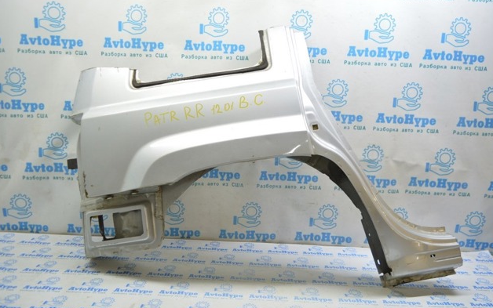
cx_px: 243
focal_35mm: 28
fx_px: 376
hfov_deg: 66.4
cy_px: 152
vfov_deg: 44.6
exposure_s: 1/40
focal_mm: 18
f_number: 3.5
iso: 400
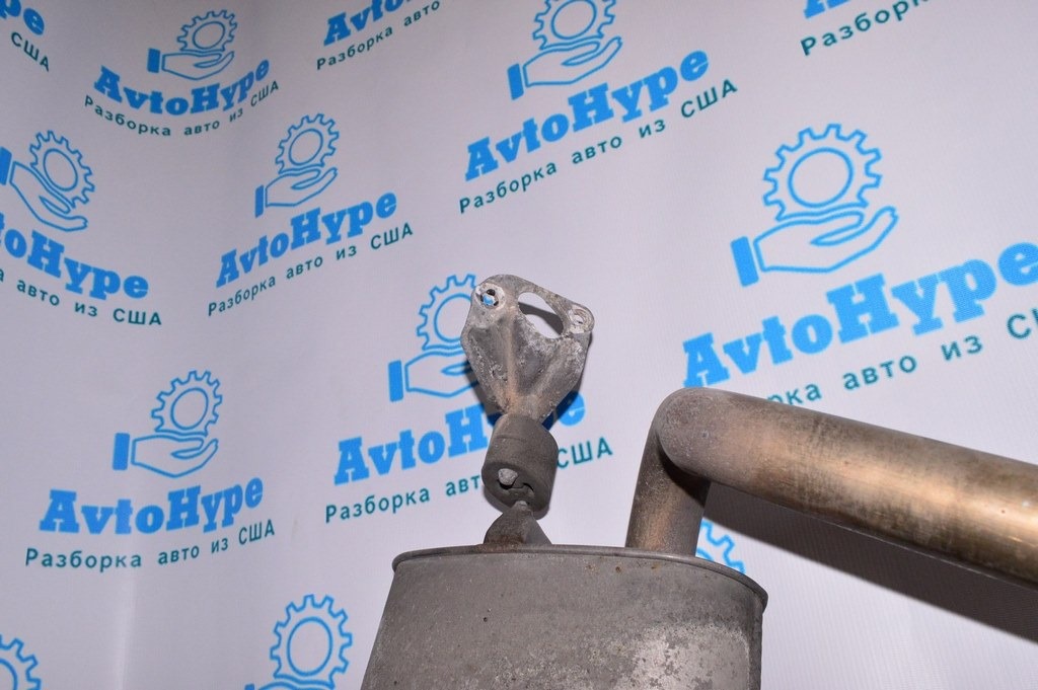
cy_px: 345
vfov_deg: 47.9
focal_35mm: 27
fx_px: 778
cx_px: 519
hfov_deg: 67.4
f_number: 8
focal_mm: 18
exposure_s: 1/200
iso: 1600
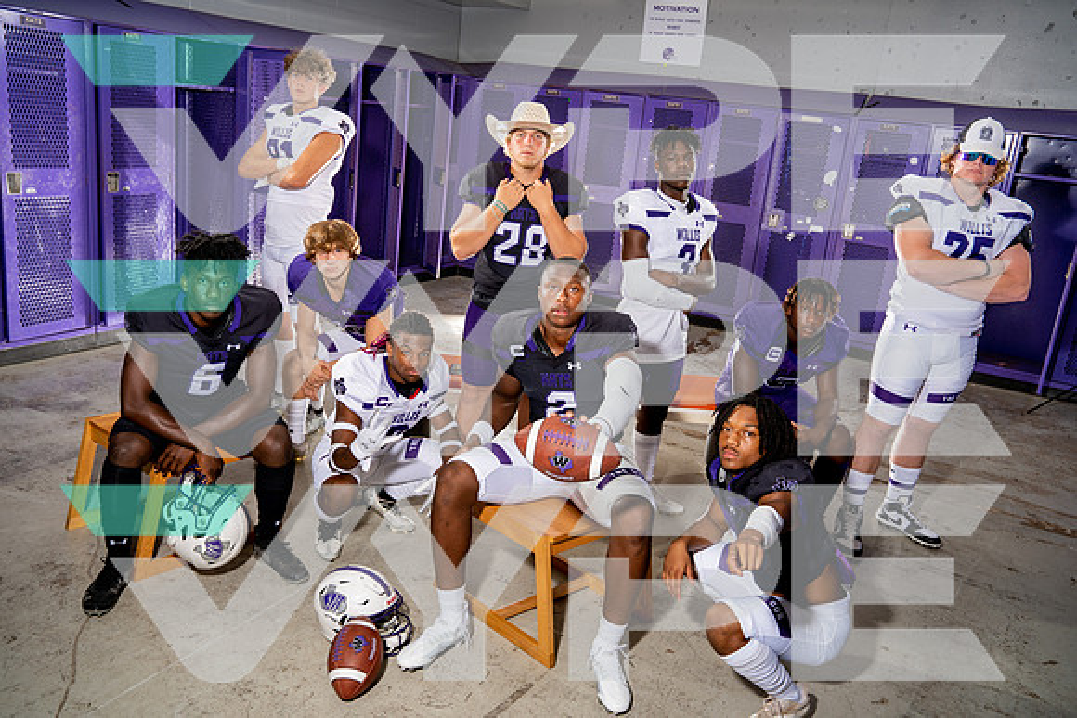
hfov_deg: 62.4
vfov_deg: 44.0
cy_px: 365
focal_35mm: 30
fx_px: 889
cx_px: 534
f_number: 7.1
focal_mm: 29
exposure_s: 1/250
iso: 200
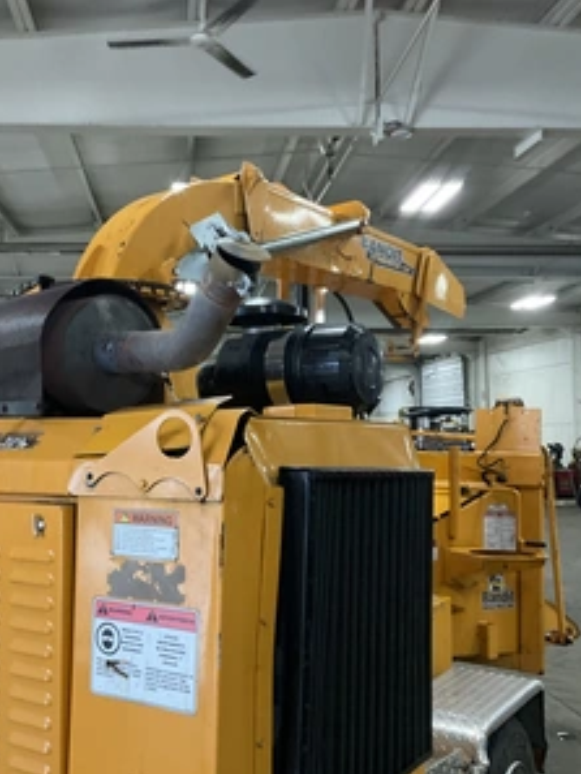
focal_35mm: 39
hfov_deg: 36.7
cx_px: 221
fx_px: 872
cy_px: 388
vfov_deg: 47.8
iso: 160
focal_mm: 3
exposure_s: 1/60
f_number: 1.8
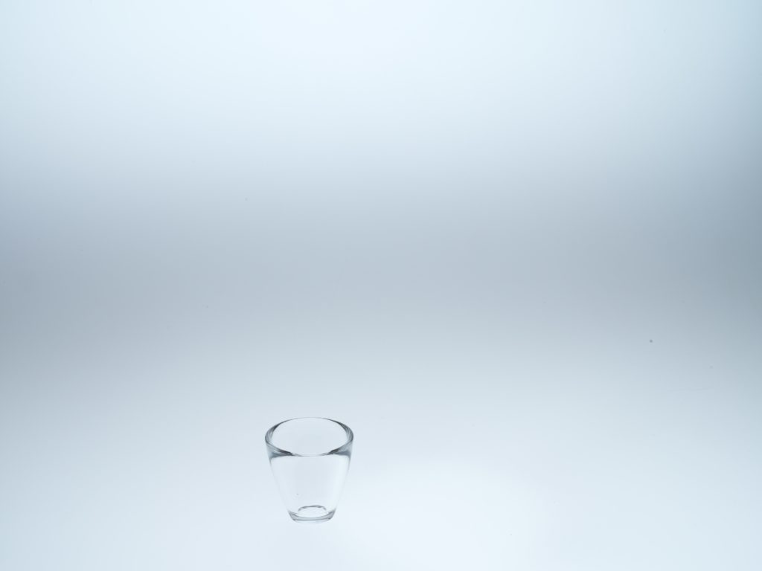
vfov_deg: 28.6
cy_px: 286
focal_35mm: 51
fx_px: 1123
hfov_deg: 37.5
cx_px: 381
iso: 100
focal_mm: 65
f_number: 16
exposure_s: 1/1000
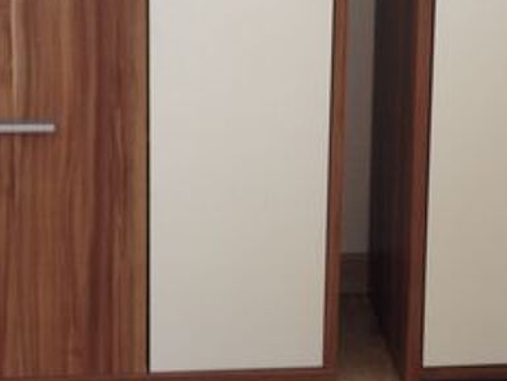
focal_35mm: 90
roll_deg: -0.9
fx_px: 1319
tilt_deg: -14.5
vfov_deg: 16.2
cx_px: 321
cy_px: 22
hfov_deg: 21.7
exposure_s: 1/40
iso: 50
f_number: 2.4
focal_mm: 4.28
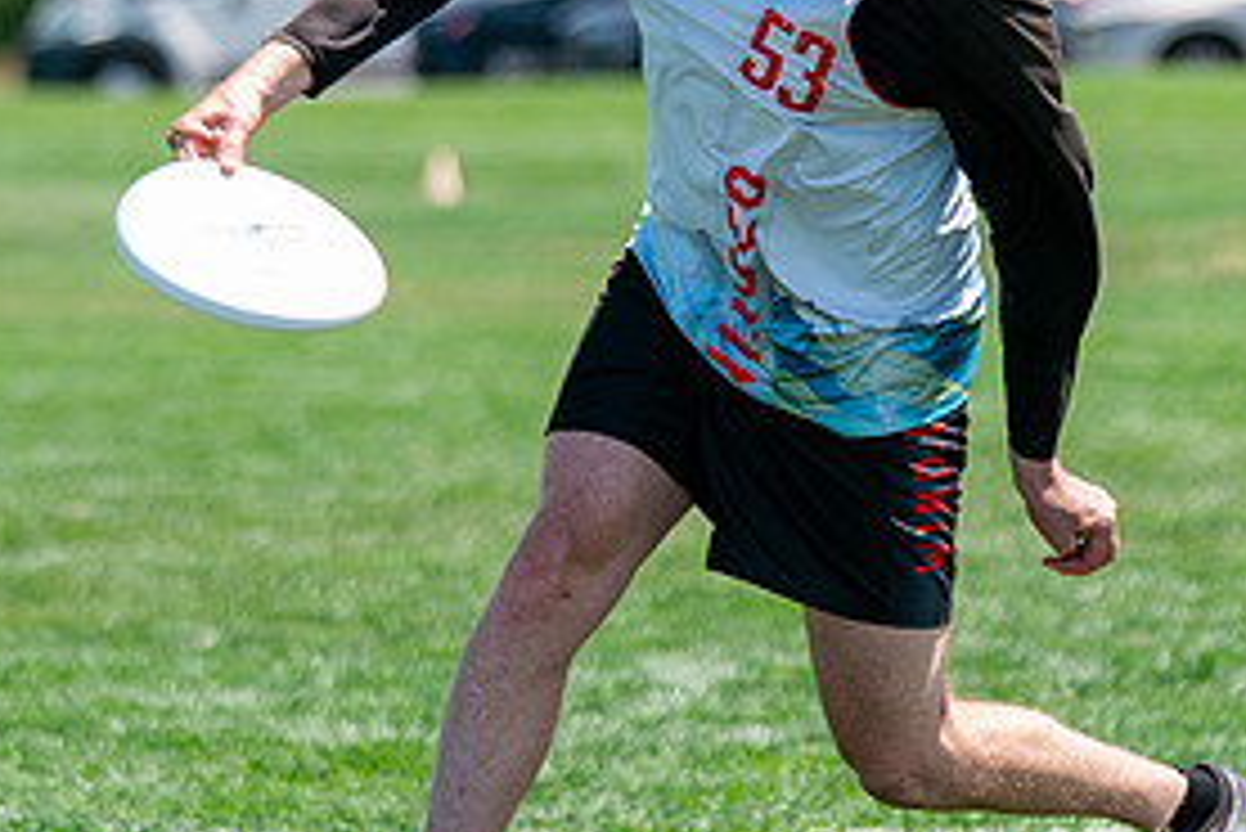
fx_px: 10458
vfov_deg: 4.6
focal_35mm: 302
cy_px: 173
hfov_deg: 6.8
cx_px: 793
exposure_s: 1/2000
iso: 320
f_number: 2.8
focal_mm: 114
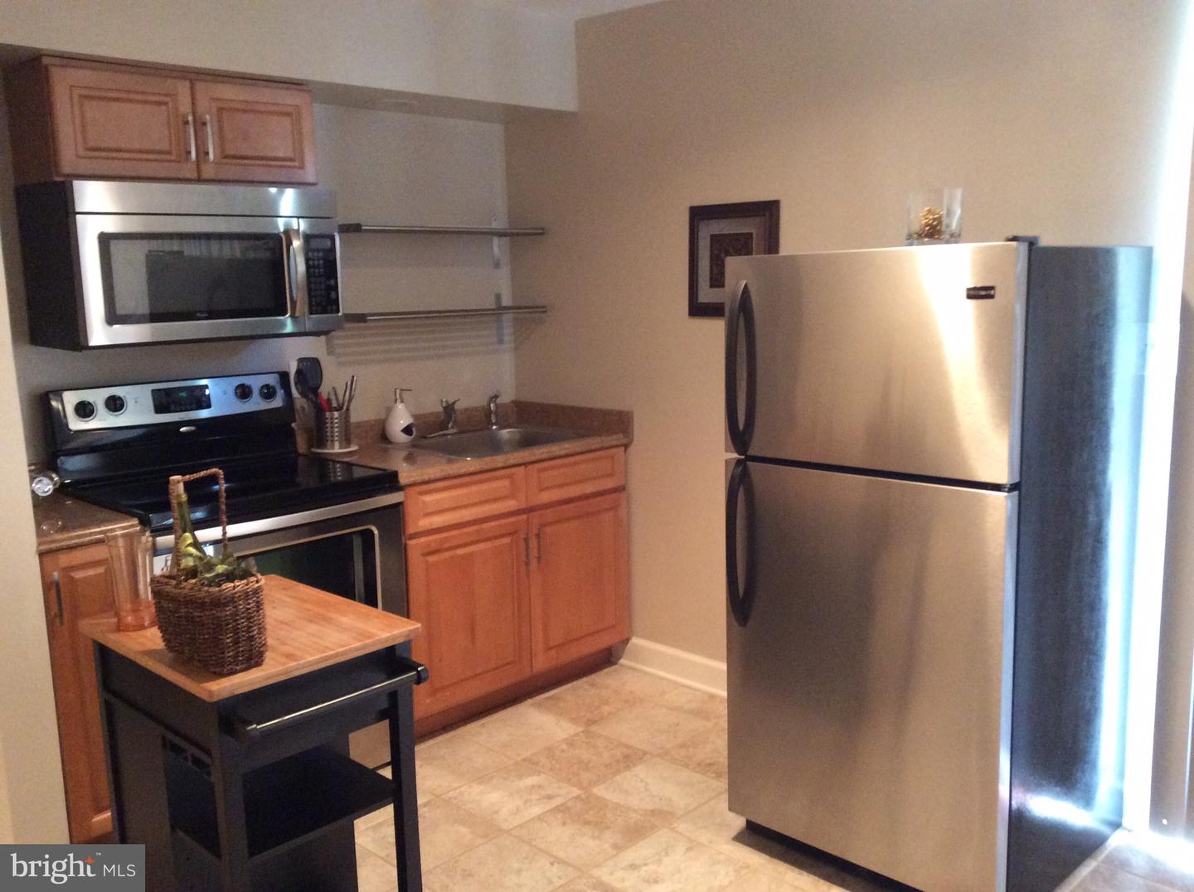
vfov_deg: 42.9
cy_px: 446
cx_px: 597
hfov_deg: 55.4
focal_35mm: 33
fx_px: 1137
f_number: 2.4
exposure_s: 1/15
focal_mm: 3.3
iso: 320
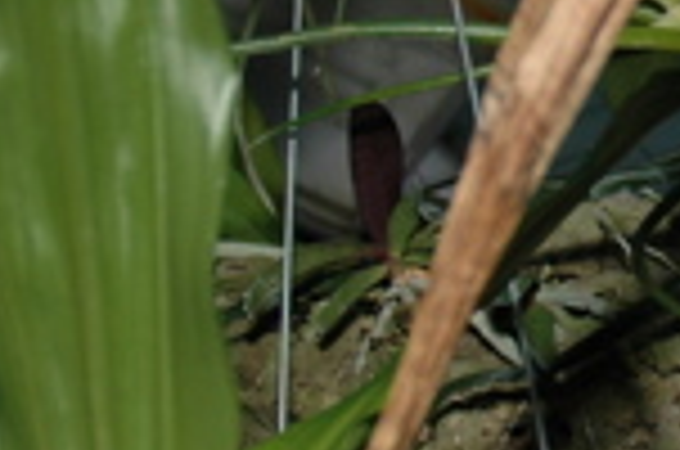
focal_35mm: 143
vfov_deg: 9.5
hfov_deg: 13.8
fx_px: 2695
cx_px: 923
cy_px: 34
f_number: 4
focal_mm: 18
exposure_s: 1/60
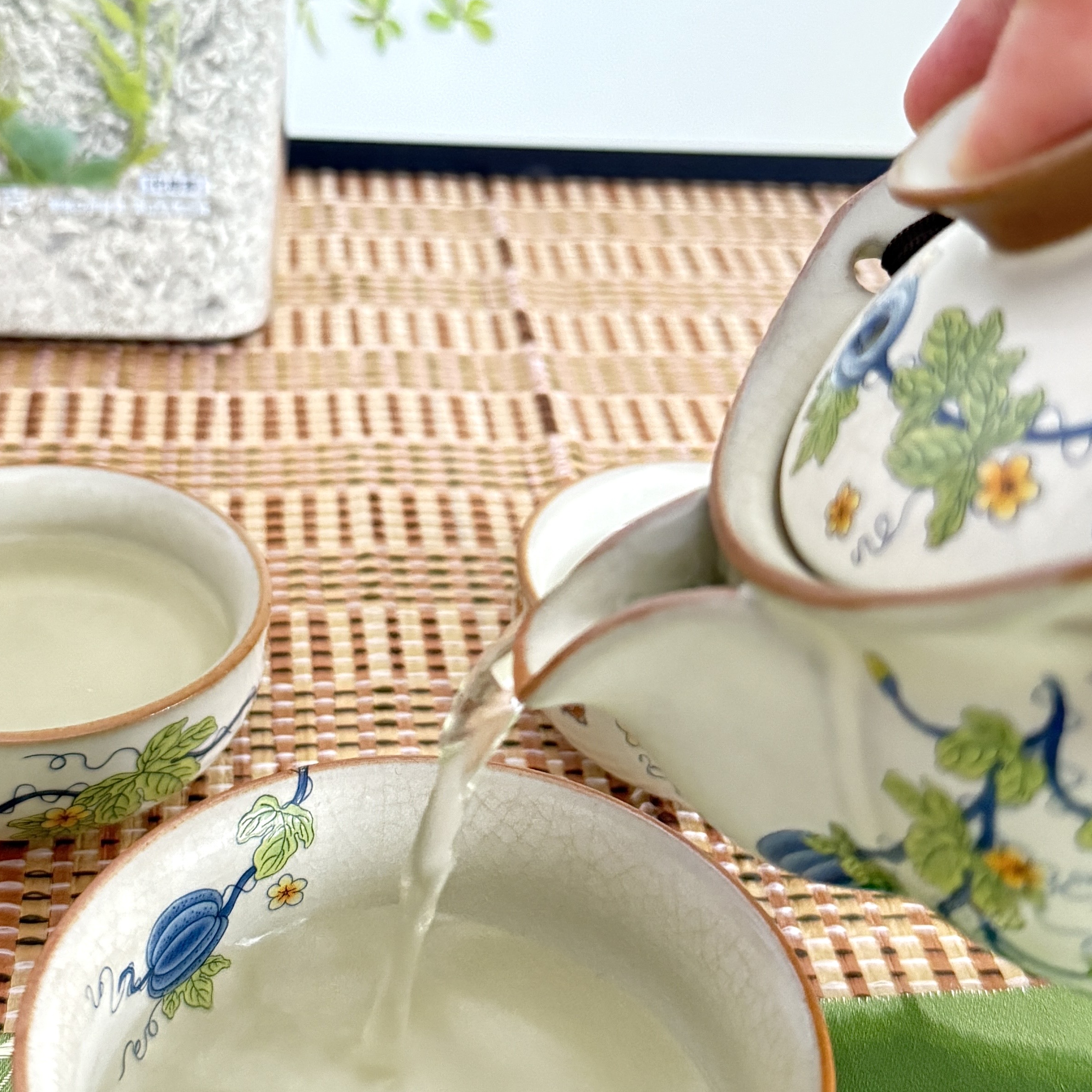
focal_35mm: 51
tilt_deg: -29.0
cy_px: 384
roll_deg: -5.3
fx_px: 1820
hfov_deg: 33.3
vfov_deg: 33.2
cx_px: 444
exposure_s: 1/57
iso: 800
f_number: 1.78
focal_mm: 6.76
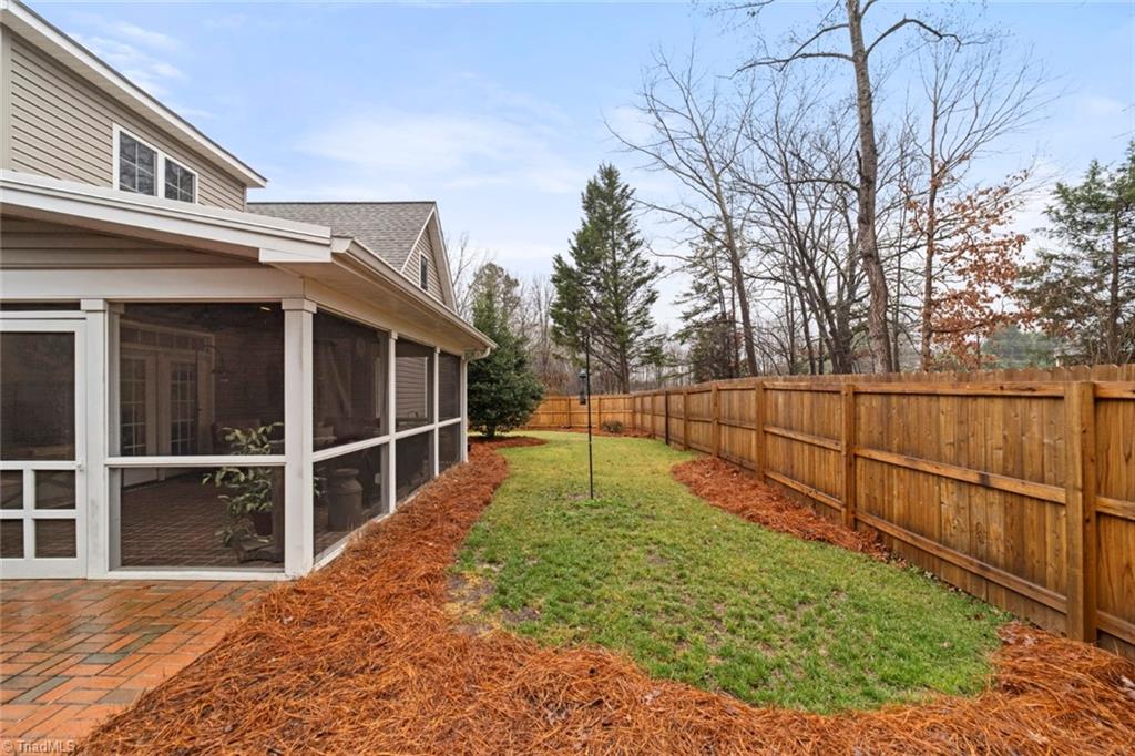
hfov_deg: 104.3
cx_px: 568
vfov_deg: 81.2
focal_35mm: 14
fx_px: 441
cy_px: 378
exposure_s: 1/125
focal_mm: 14
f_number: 7.1
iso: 500
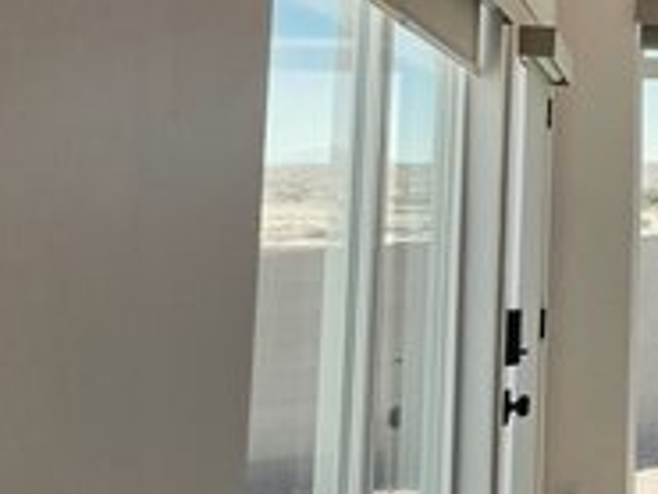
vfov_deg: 31.5
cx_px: 992
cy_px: 110
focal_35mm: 45
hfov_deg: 27.9
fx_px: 856
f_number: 1.9
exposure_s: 1/909
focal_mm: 2.2
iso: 40
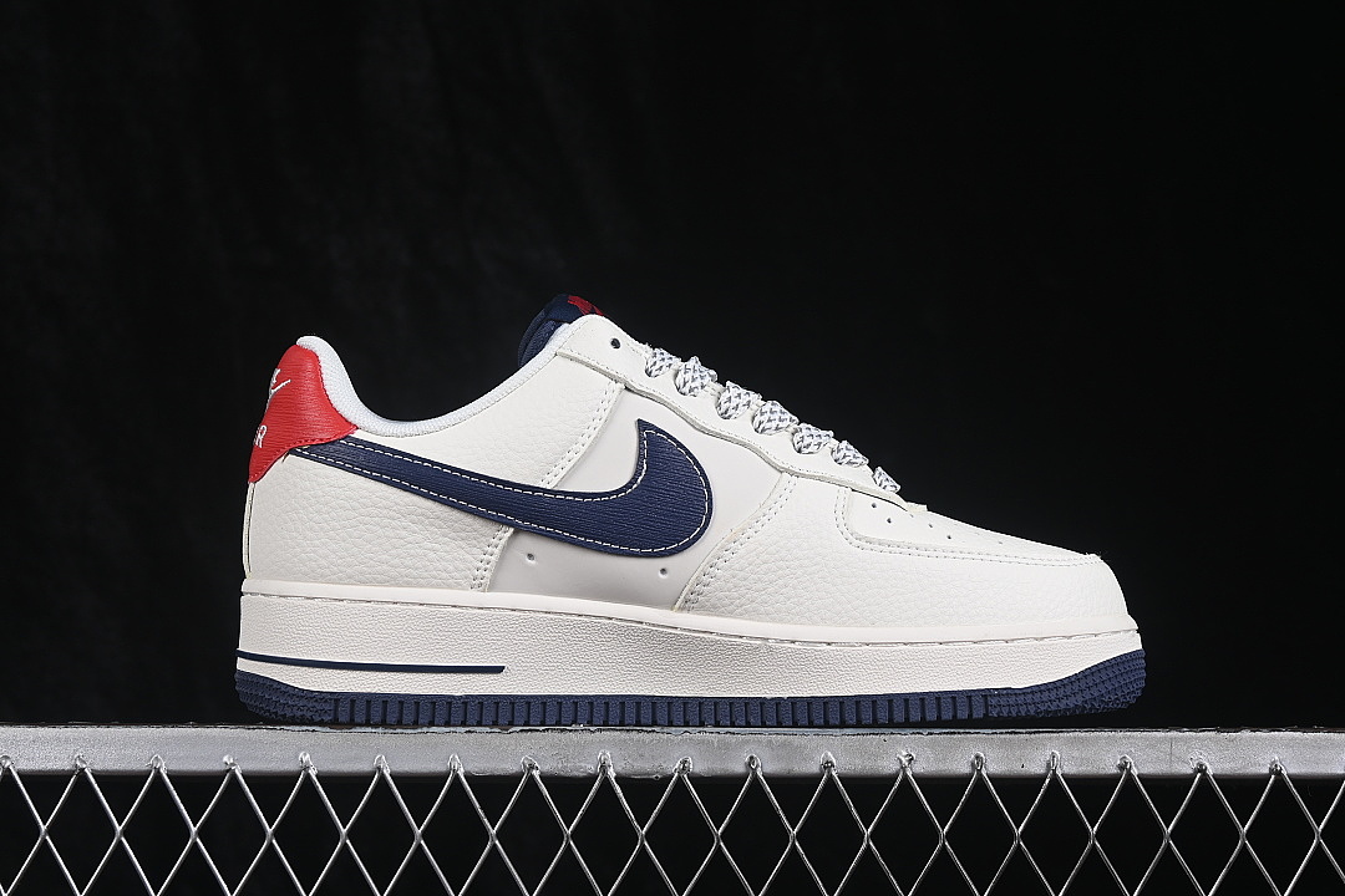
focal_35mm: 75
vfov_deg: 18.2
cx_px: 672
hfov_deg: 27.0
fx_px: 2802
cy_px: 448
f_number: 8
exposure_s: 1/80
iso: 160
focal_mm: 50
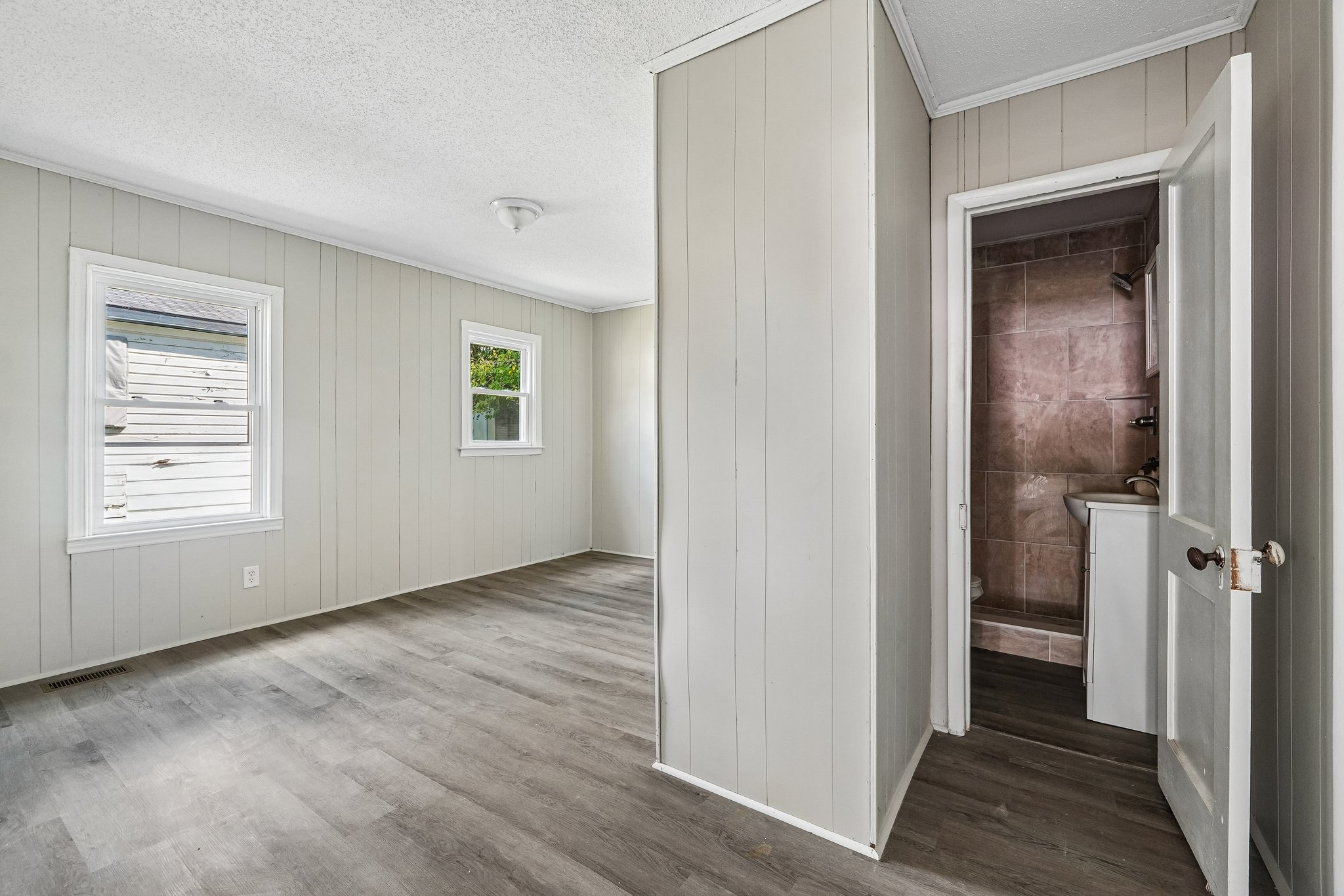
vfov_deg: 77.3
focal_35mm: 15
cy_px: 448
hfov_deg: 100.4
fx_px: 560
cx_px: 672
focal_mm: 10
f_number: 8
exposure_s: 1/8
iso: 400
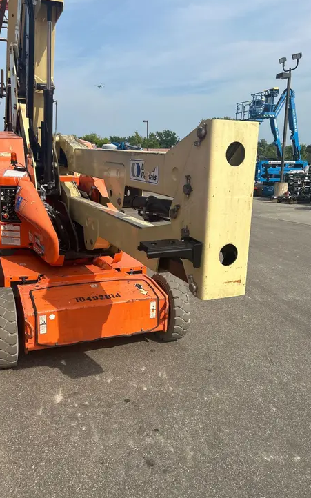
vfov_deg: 66.5
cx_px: 132
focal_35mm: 28
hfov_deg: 44.4
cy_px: 246
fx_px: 380
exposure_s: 1/4831
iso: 50
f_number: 1.5
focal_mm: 5.7
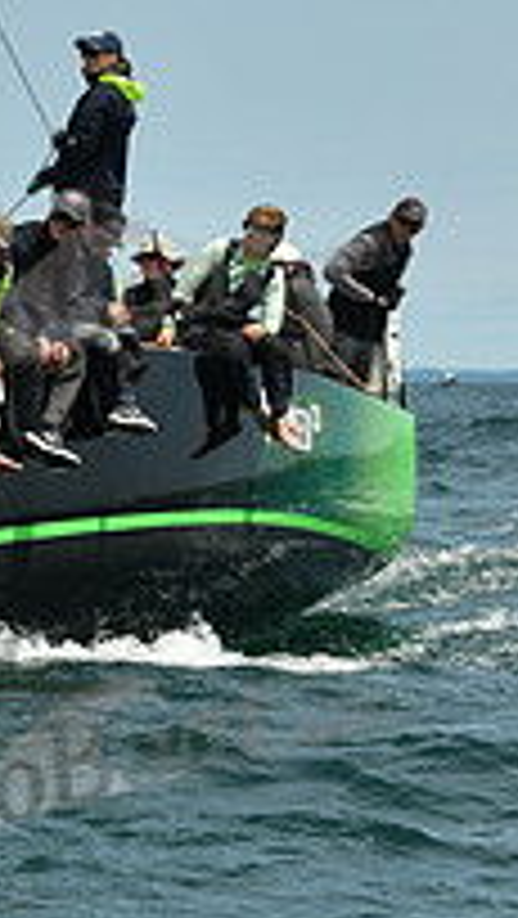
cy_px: 142
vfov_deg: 8.8
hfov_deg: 4.9
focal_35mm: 244
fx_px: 5948
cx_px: -468
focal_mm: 82
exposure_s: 1/1000
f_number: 10
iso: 320
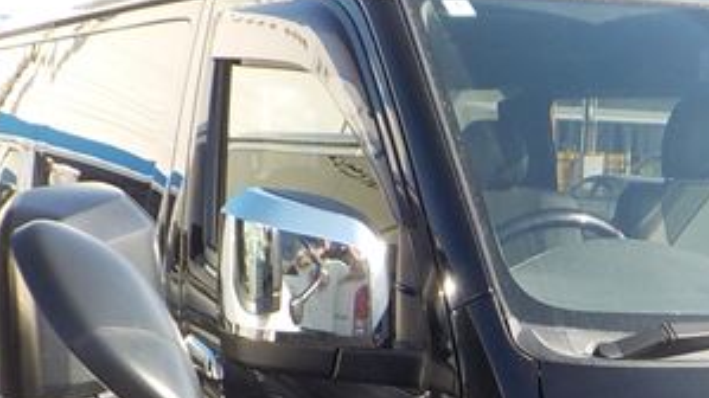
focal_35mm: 70
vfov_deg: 16.2
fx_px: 1316
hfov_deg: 29.4
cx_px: 586
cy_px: 538
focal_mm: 4.1
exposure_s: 1/320
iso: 125
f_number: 3.3
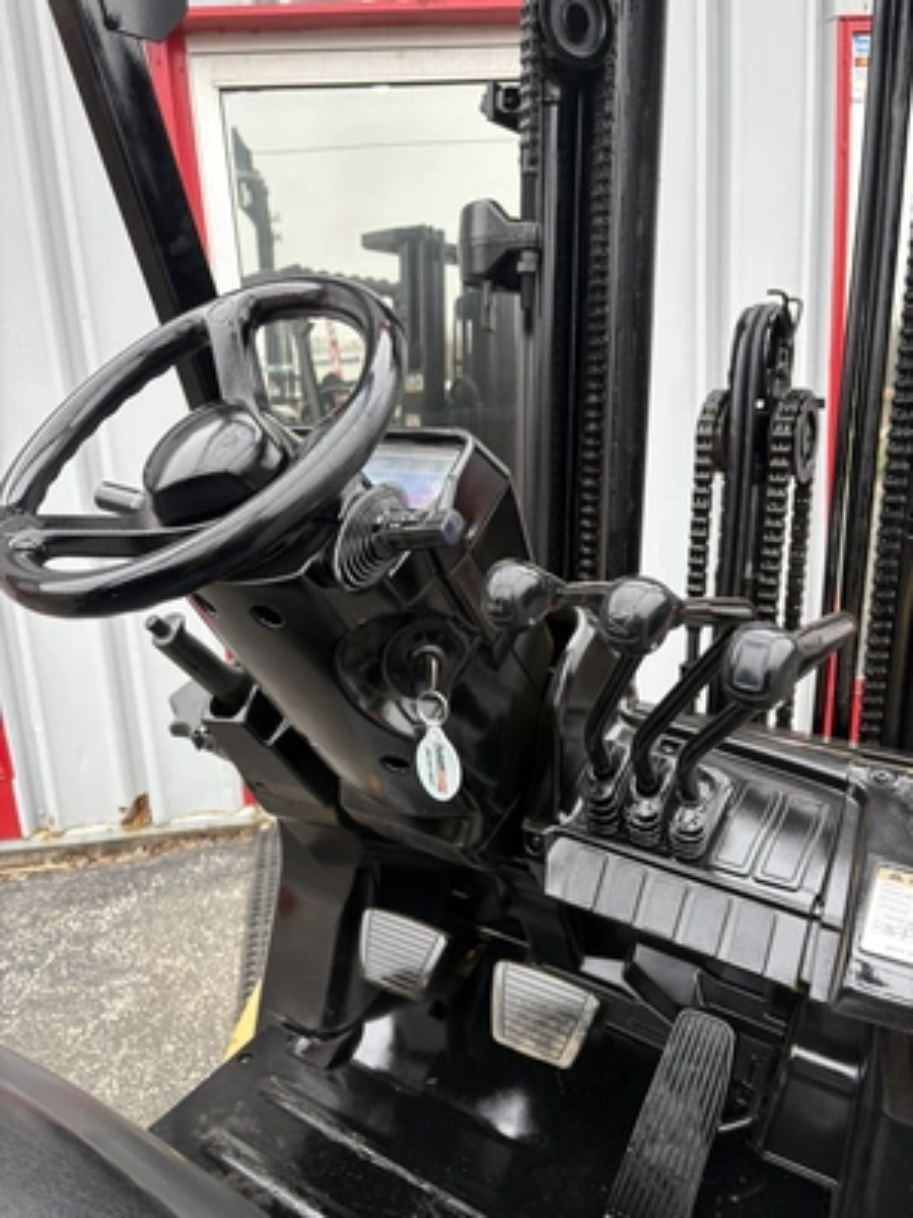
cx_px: 456
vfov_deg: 67.3
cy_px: 609
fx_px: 914
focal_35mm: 26
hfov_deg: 53.1
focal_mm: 5.96
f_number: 1.6
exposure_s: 1/269
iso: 40
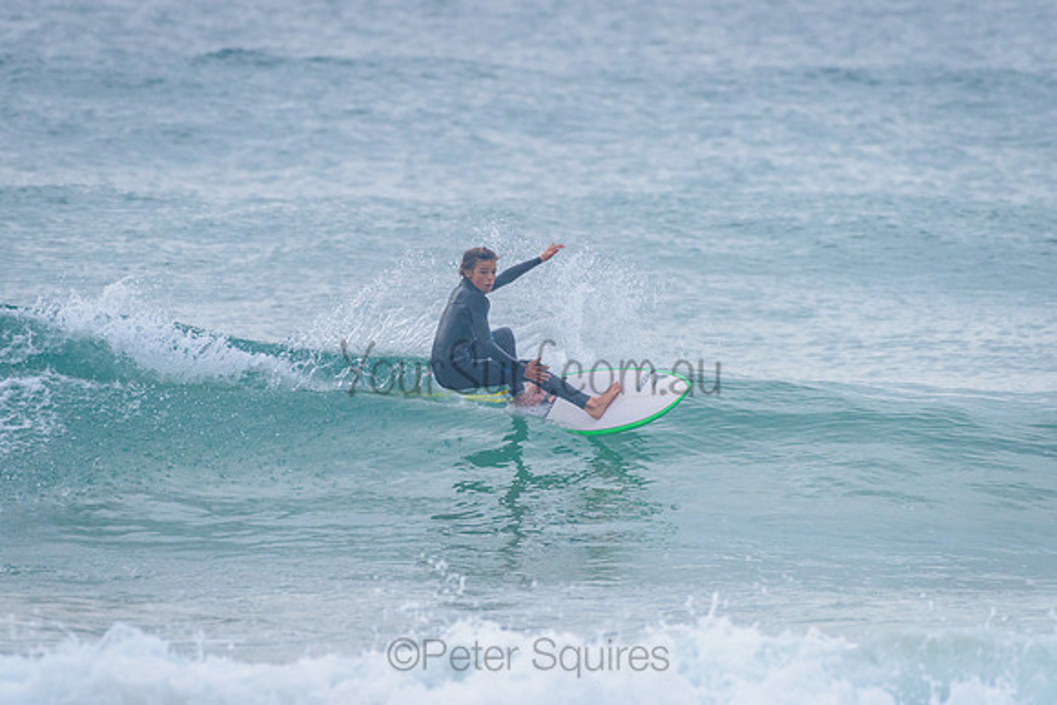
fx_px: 18006
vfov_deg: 2.2
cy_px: 346
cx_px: 512
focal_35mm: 613
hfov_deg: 3.4
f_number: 5.6
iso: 800
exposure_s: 1/1600
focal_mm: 500
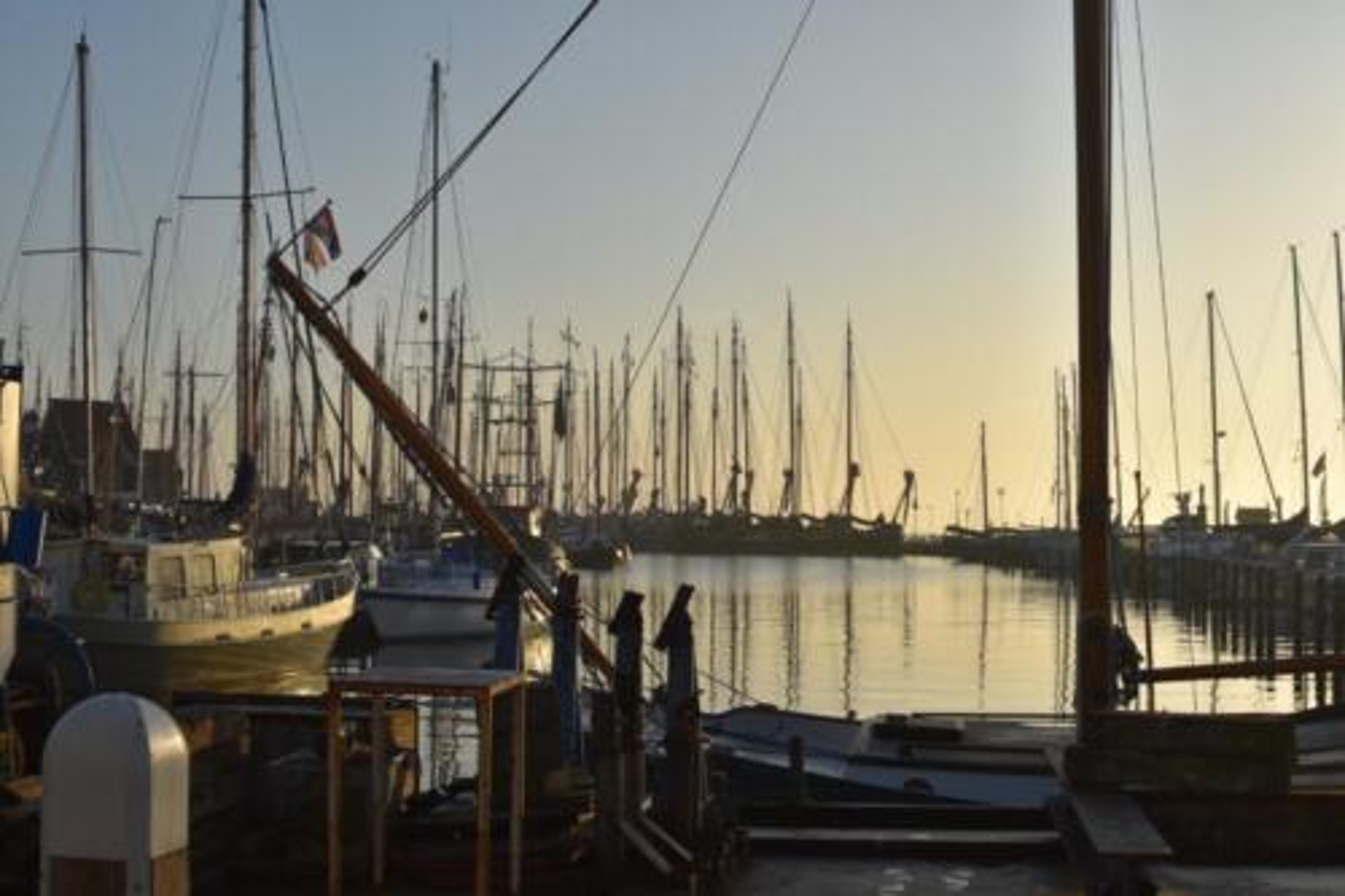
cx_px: 672
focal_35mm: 52
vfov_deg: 25.7
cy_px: 448
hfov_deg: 37.9
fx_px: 1961
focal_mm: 35
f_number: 10
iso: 200
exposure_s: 1/400
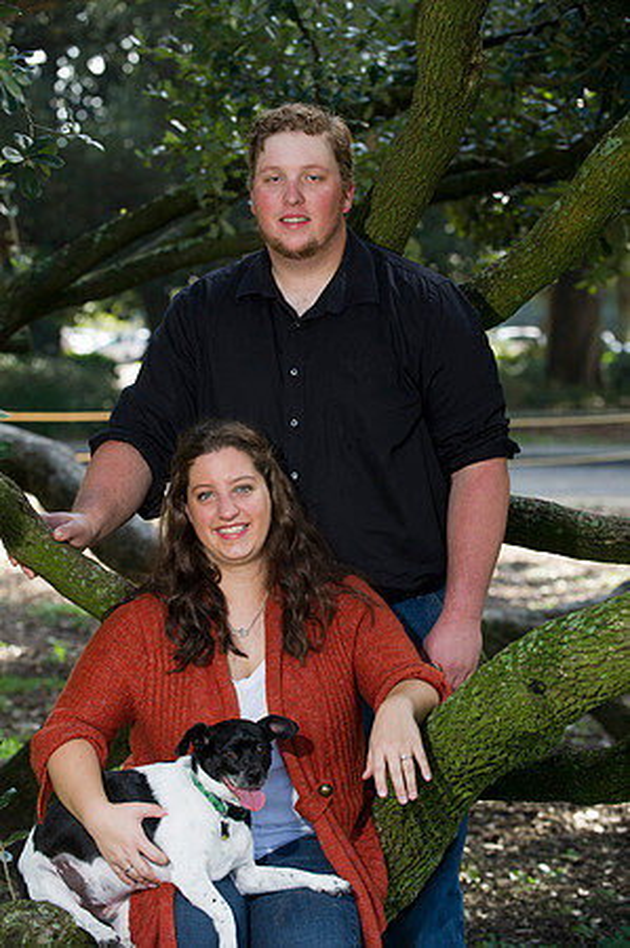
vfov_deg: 20.8
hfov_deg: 13.9
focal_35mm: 98
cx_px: 315
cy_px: 474
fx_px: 2578
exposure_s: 1/160
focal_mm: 98
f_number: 4
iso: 320
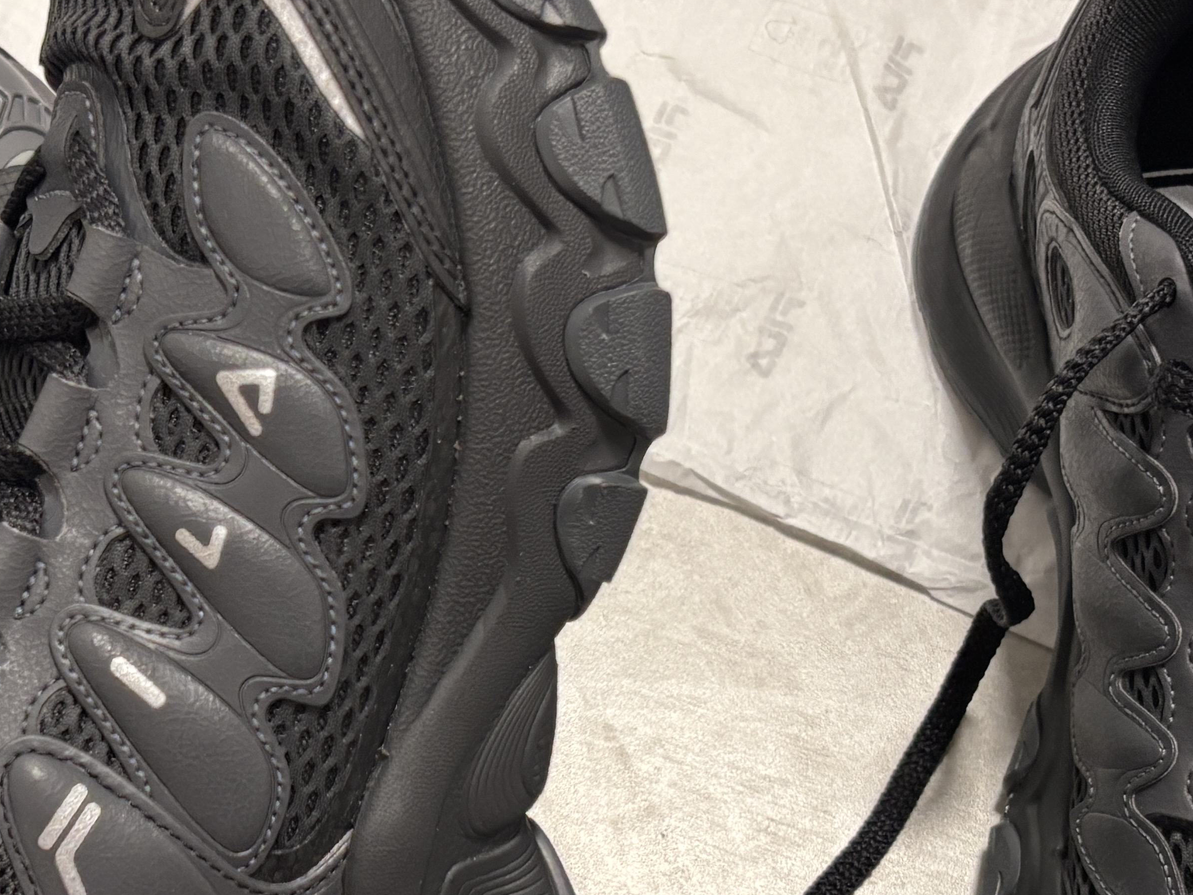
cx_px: 324
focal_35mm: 62
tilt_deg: -63.5
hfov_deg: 30.7
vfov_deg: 23.5
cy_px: 629
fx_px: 2137
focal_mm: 5.96
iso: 250
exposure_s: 1/50
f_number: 1.6
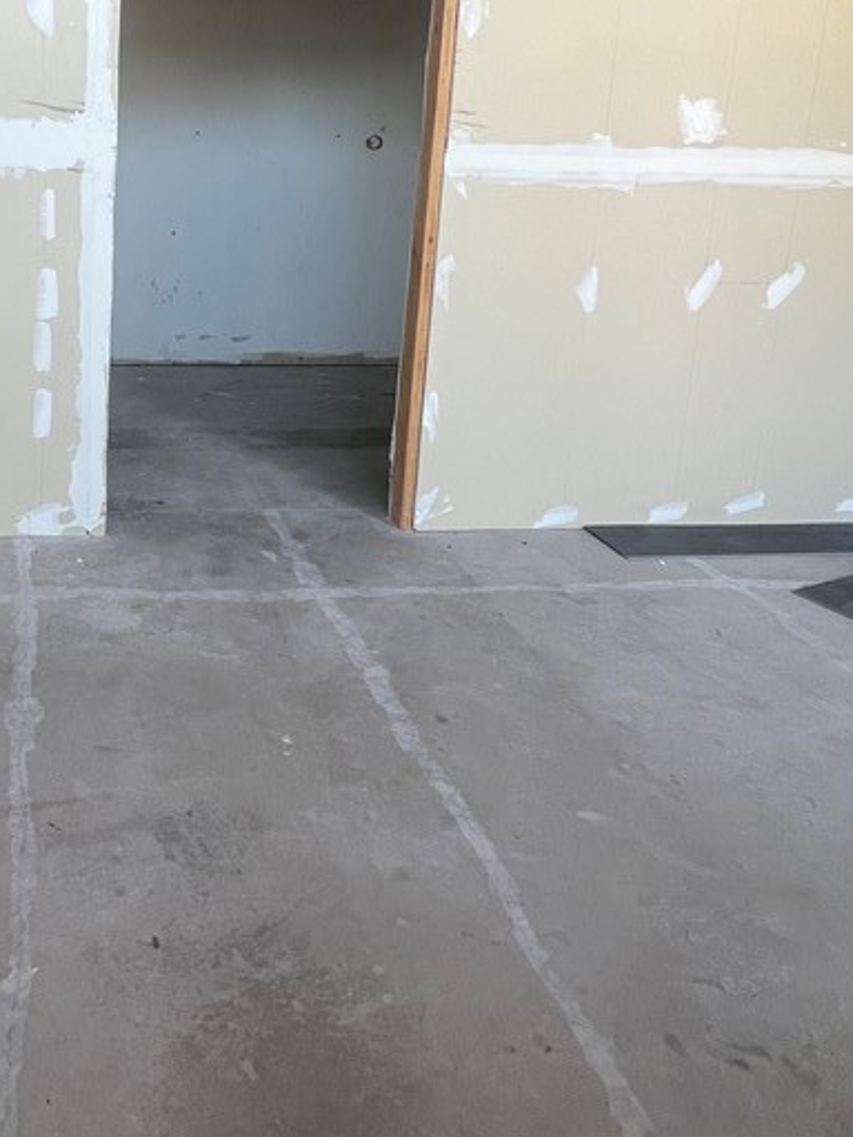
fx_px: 854
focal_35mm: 26
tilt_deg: -8.6
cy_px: 306
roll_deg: -0.1
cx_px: 118
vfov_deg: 63.9
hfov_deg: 48.6
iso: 80
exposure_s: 1/99
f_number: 1.8
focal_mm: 1.57
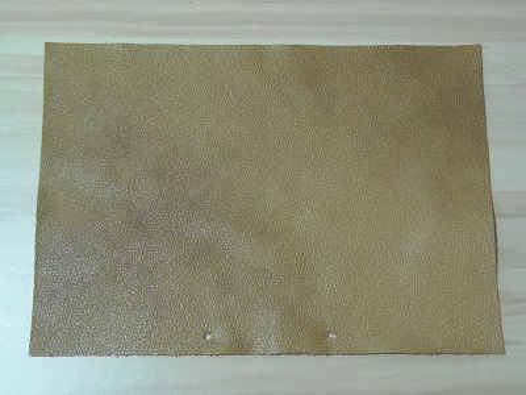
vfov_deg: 29.7
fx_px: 745
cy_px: 198
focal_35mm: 49
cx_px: 263
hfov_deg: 38.9
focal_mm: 9.1
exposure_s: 1/13
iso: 500
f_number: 3.8
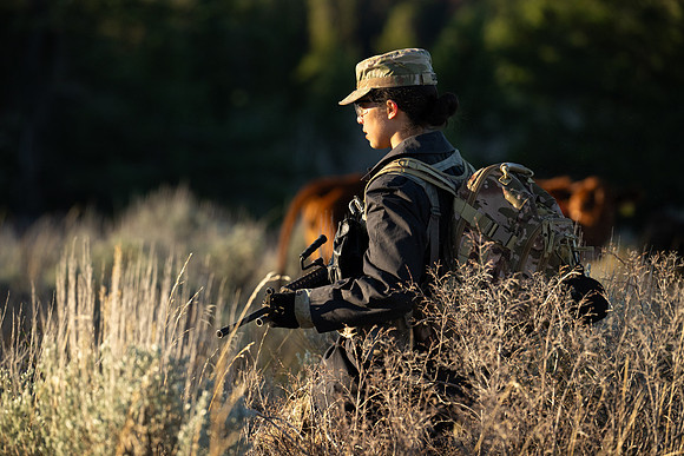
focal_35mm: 223
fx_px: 4233
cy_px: 202
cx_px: 350
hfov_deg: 9.2
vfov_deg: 6.2
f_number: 4
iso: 400
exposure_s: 1/2000
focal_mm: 200
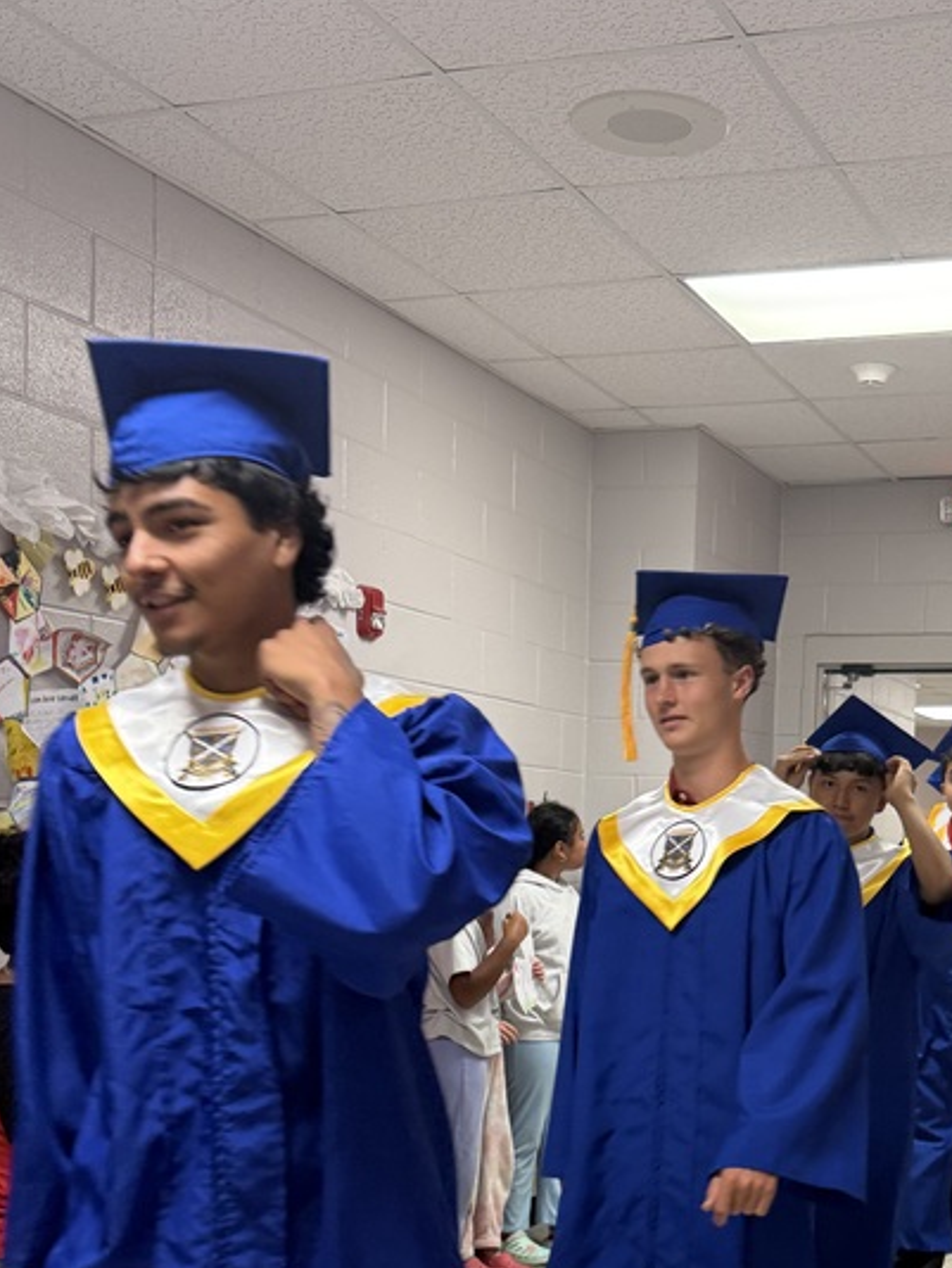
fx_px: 1685
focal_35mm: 46
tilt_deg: -3.5
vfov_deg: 39.8
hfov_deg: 31.0
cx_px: 717
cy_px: 993
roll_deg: -2.0
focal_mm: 6.76
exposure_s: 1/60
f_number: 1.78
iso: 200
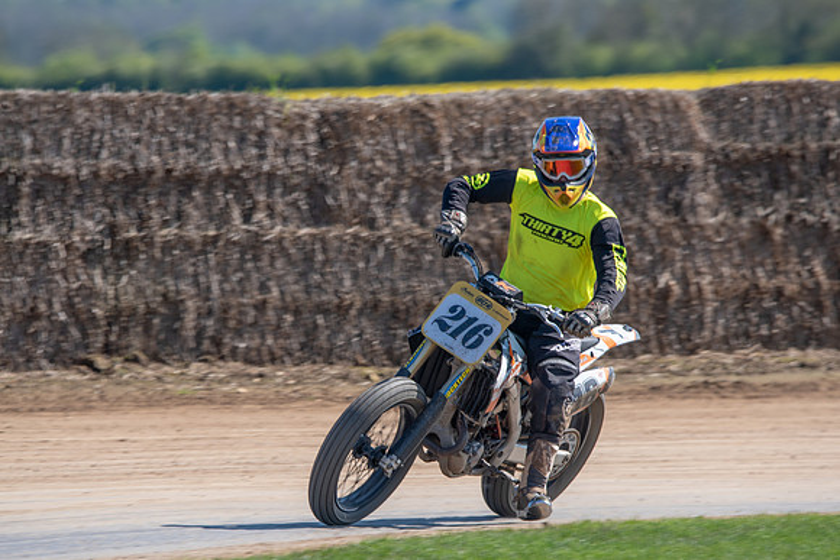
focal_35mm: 626
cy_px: 344
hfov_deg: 3.3
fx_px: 14617
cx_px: 407
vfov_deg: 2.2
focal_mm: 500
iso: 100
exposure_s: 1/200
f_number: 8
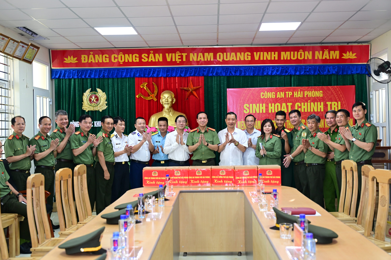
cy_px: 130
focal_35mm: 45
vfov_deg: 29.9
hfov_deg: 43.6
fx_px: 489
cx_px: 196
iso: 2000
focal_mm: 45
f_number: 4
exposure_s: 1/200
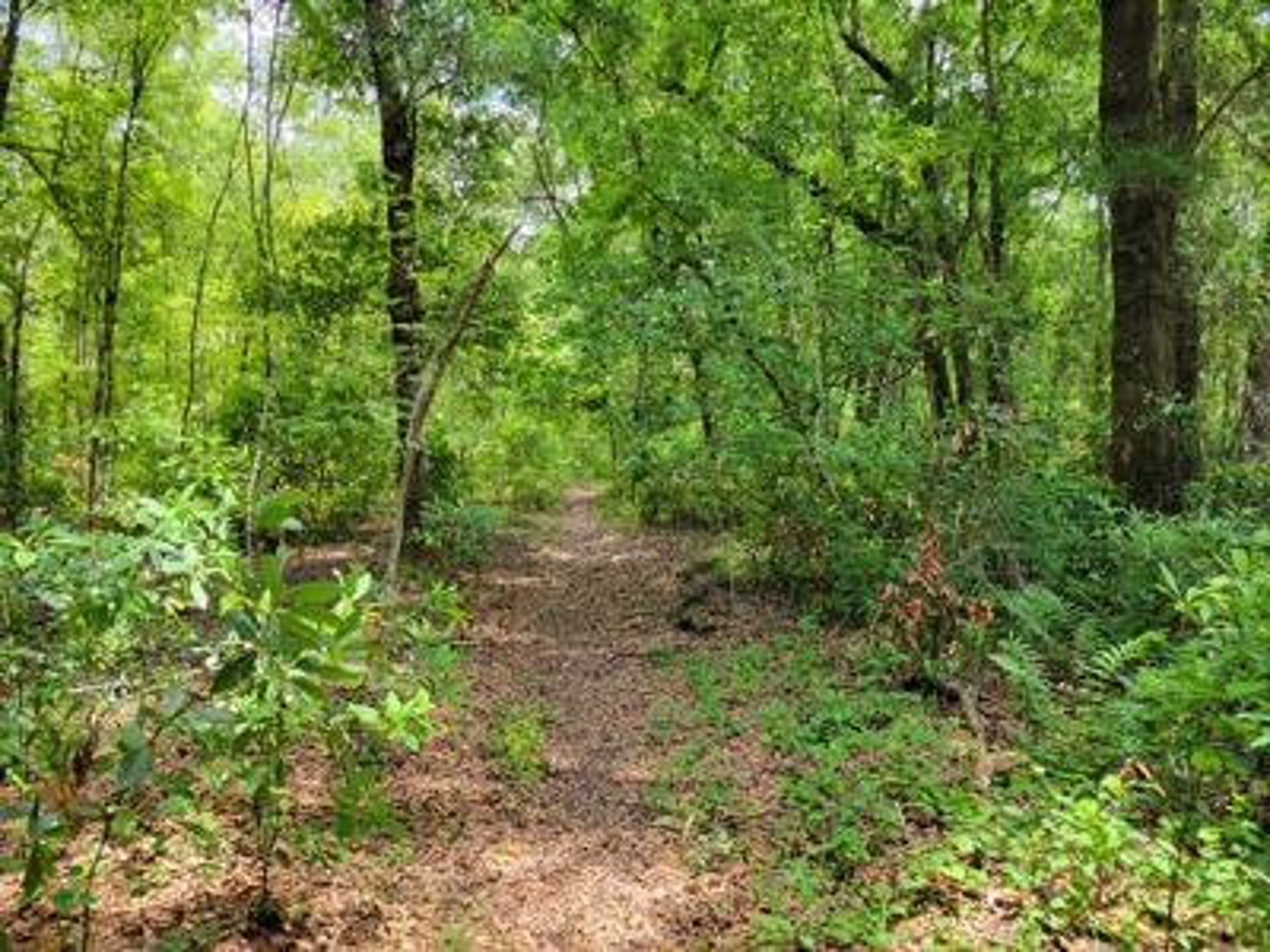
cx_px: 635
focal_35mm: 26
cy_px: 476
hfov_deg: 67.3
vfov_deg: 53.1
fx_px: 954
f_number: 1.8
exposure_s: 1/151
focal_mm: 5.4
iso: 40
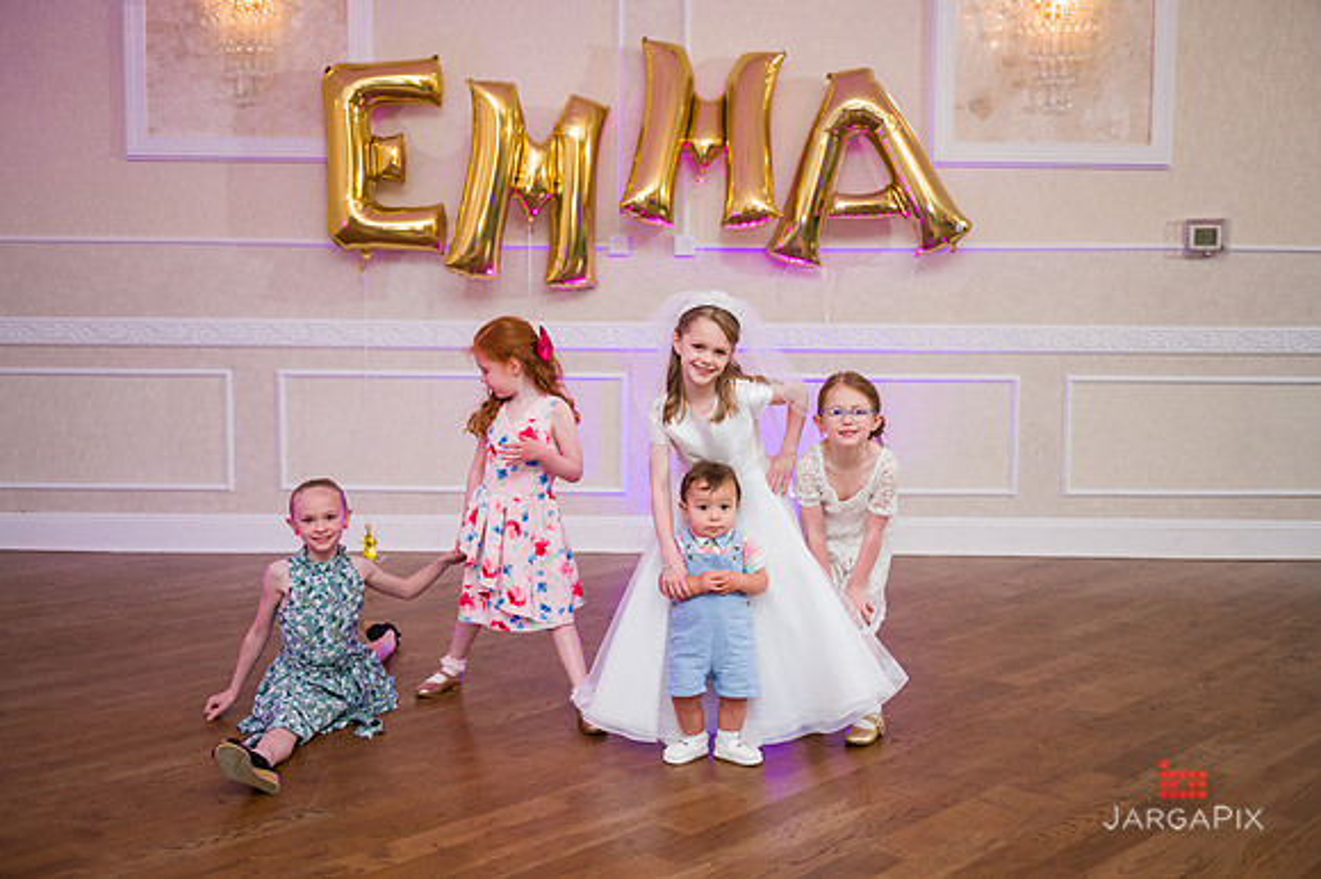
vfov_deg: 35.0
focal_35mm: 38
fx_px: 1394
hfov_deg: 50.7
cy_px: 440
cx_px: 660
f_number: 3.2
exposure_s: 1/200
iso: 1250
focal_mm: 38
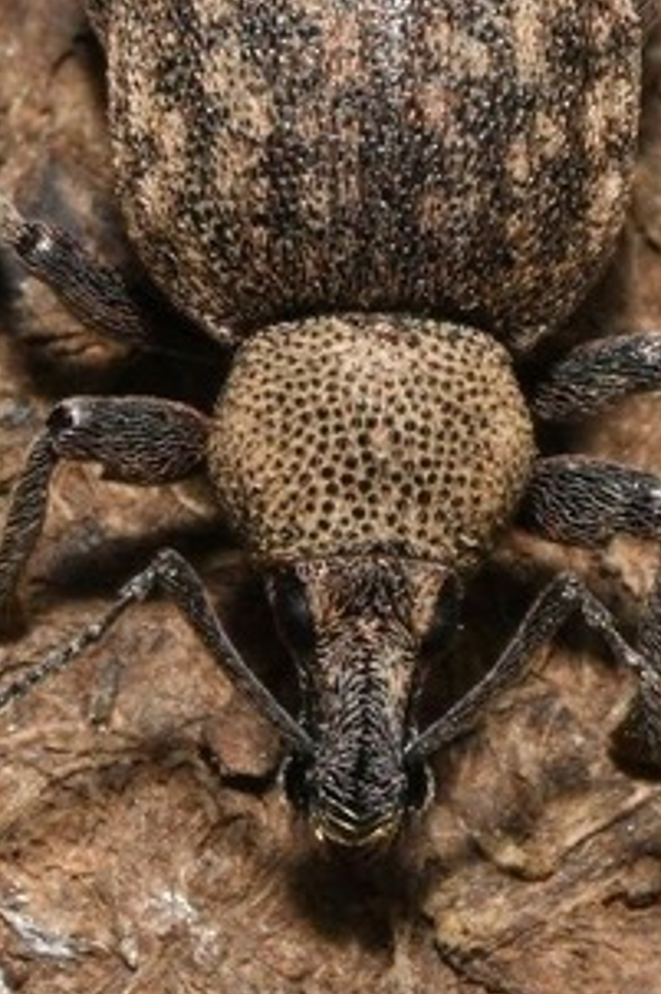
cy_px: 342
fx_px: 9210
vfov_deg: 6.2
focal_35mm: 334
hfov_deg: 4.1
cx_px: 352
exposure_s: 1/60
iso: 100
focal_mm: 105
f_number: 32
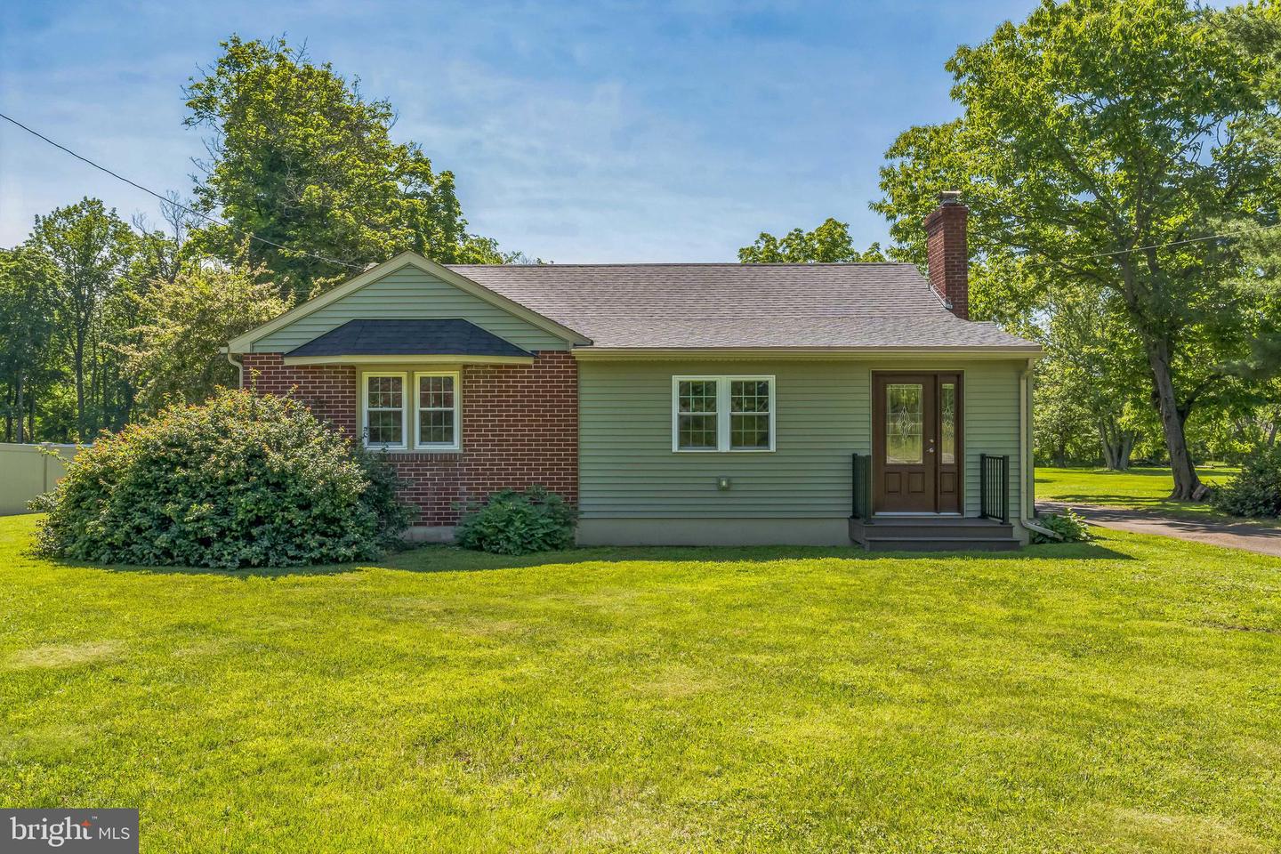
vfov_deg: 46.4
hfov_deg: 65.5
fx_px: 996
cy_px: 427
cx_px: 640
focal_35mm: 28
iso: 640
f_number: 11
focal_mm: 28
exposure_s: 1/400
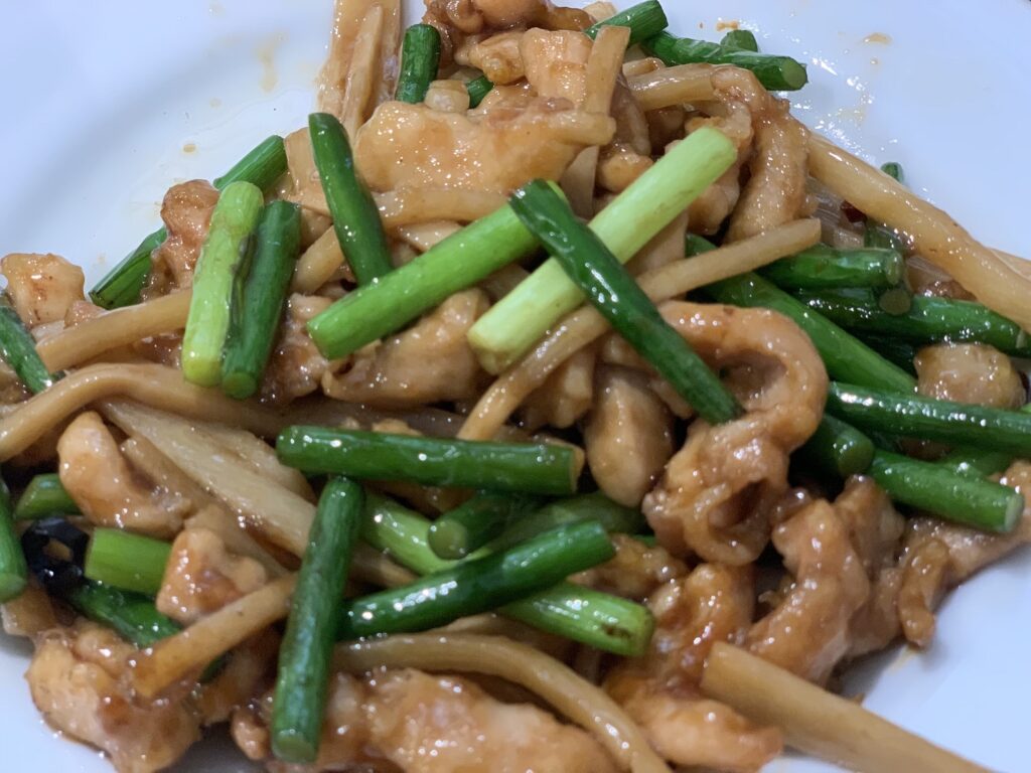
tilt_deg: -53.2
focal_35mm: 52
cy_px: 386
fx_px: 1549
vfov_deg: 28.0
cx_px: 516
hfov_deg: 36.8
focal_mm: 6
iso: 800
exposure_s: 1/30
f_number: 2.4
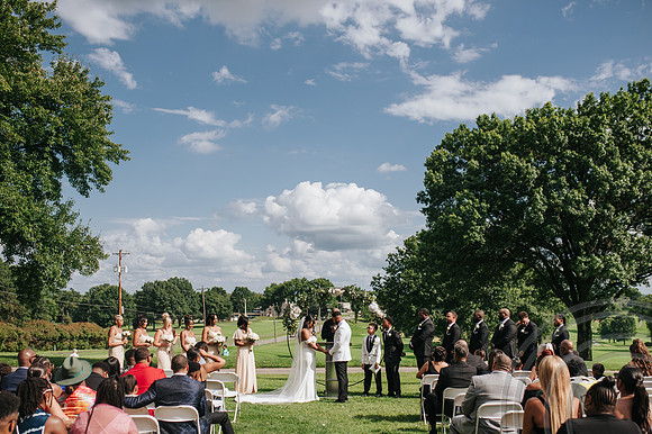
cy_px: 237
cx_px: 334
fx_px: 693
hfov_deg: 50.4
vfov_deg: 34.7
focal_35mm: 38
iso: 250
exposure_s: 1/8000
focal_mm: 35
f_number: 2.8
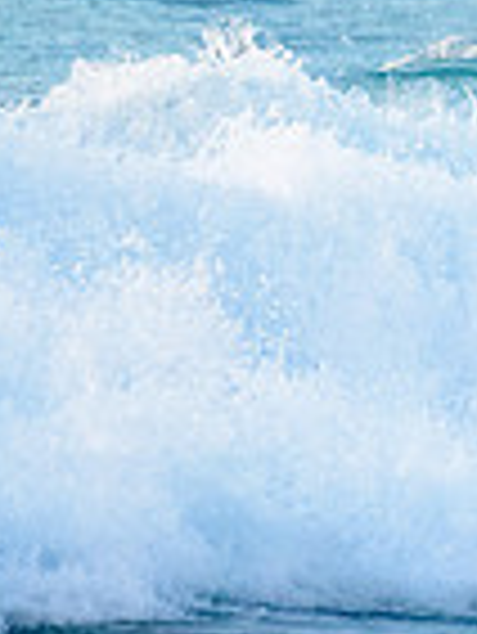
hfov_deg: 0.6
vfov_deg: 0.8
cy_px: 140
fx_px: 44506
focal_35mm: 2426
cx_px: 1244
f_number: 5.6
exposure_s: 1/2000
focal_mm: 500
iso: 3200
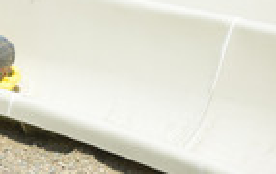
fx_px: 4183
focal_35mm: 555
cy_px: 76
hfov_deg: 3.8
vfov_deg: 2.4
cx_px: -93
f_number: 6.3
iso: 220
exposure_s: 1/640
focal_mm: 195
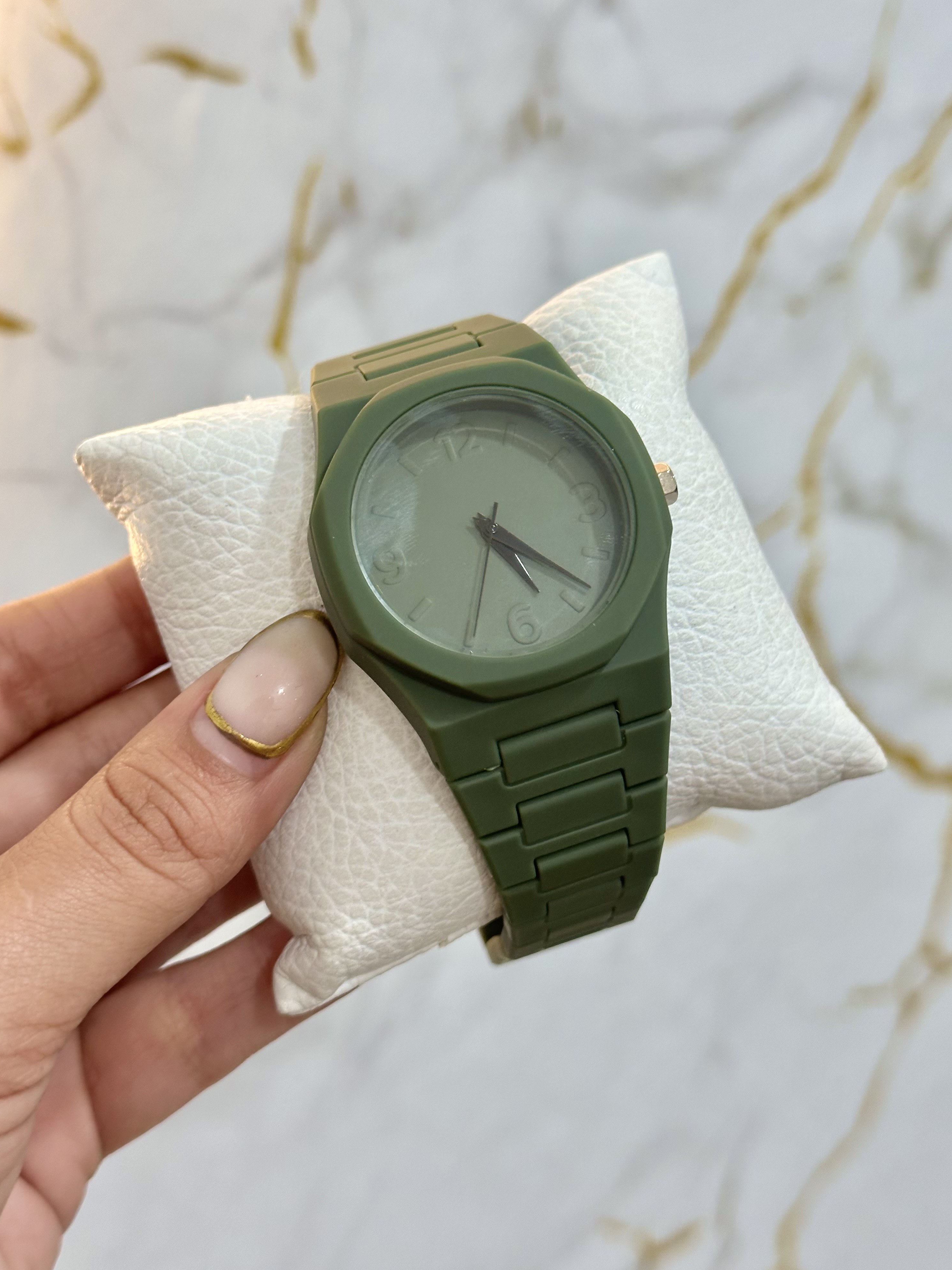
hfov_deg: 29.7
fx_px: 1797
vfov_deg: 38.9
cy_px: 628
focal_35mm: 49
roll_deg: -1.5
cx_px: 479
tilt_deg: -24.3
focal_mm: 6.86
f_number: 1.78
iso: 160
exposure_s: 1/60
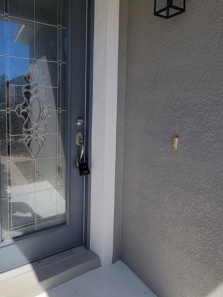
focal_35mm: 22
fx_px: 189
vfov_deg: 75.8
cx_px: 80
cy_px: 123
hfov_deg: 60.1
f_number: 2.2
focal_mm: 2.2
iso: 50
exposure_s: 1/1218
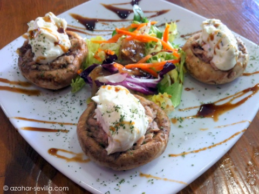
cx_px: 130
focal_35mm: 35
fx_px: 262
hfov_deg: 52.7
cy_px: 97
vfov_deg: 40.6
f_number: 2.8
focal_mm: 3.85
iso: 125
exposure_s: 1/15
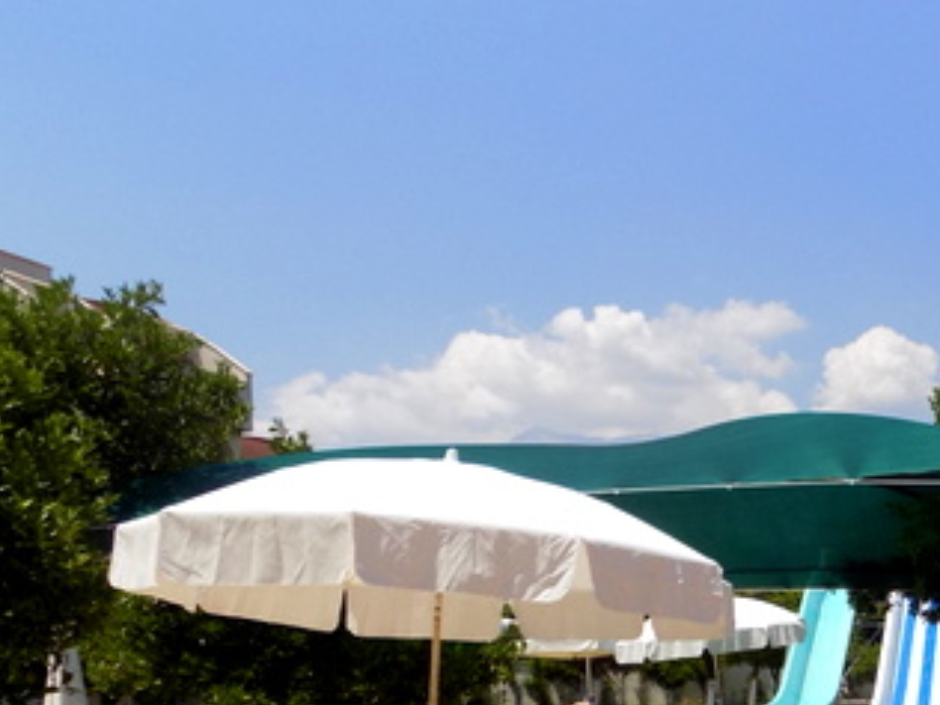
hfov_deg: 35.1
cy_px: 677
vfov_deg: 27.2
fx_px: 1385
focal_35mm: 51
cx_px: 860
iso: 80
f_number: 9.9
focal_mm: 4
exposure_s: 1/160
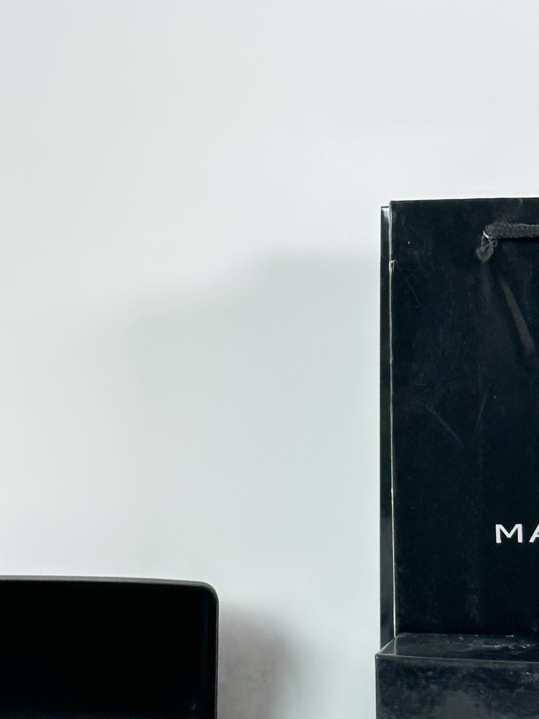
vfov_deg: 16.4
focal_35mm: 120
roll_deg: +0.3
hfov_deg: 12.3
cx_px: 142
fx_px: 2491
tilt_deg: -3.7
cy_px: 433
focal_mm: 6.86
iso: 50
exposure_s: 1/50
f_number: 1.78
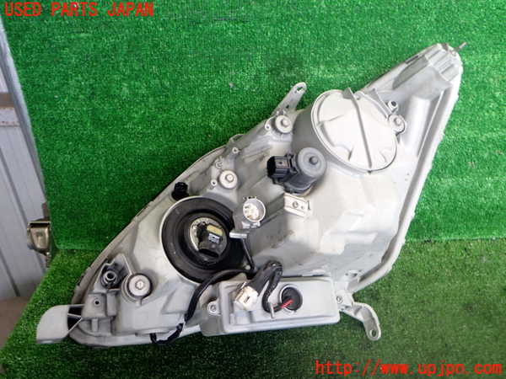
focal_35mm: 30
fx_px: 439
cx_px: 253
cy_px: 190
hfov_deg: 60.0
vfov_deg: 46.8
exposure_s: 1/40
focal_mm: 5.4
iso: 200
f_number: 2.3
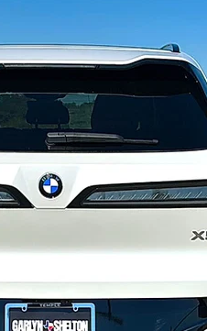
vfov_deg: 26.9
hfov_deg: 17.1
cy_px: 237
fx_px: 685
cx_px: 52
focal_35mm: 76
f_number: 1.78
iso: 80
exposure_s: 1/10989
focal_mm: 6.86
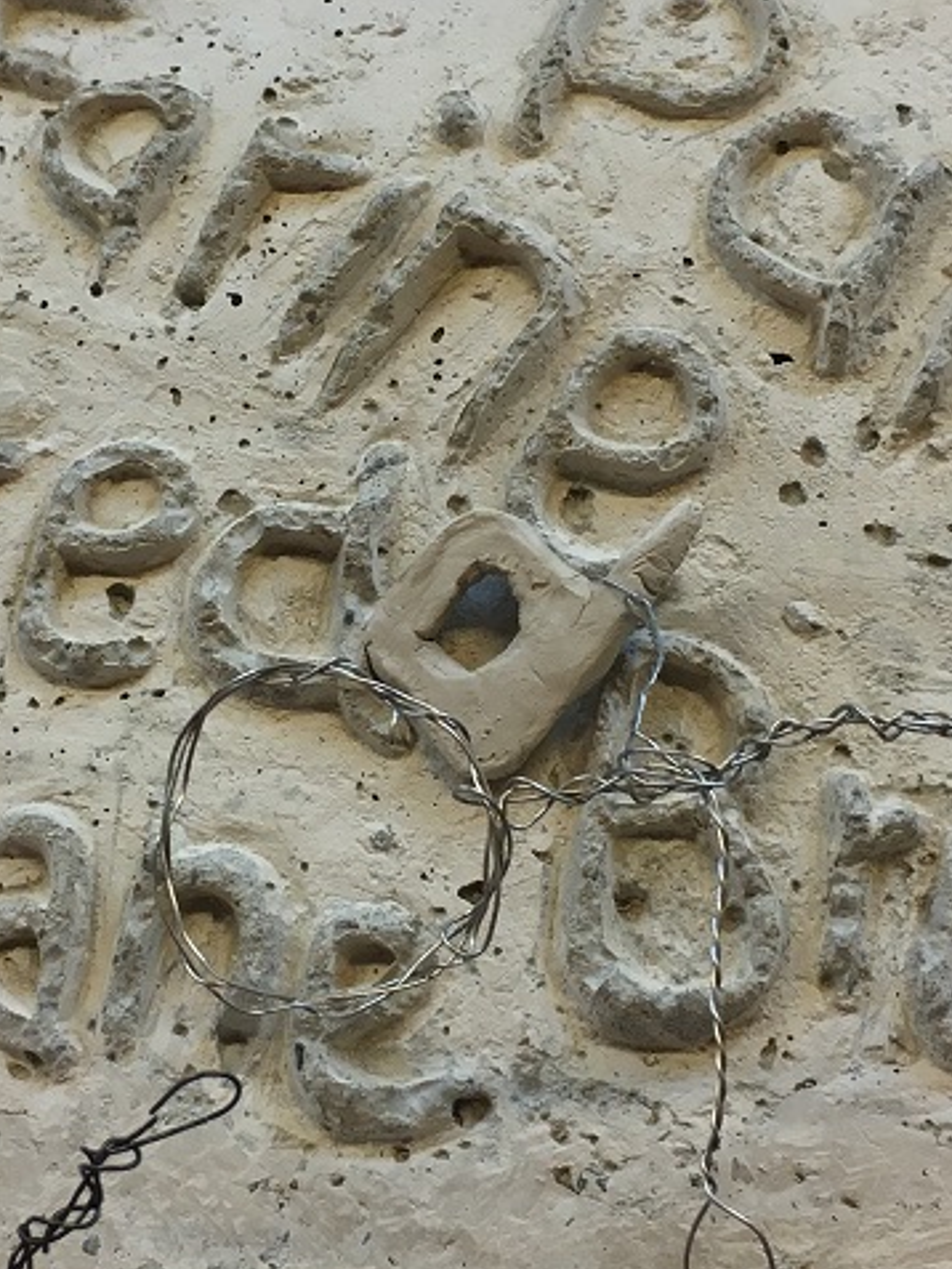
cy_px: 548
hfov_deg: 20.1
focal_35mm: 73
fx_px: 2676
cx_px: 364
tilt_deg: -63.8
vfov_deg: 26.6
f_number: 2.2
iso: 25
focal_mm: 4.15
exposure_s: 1/33
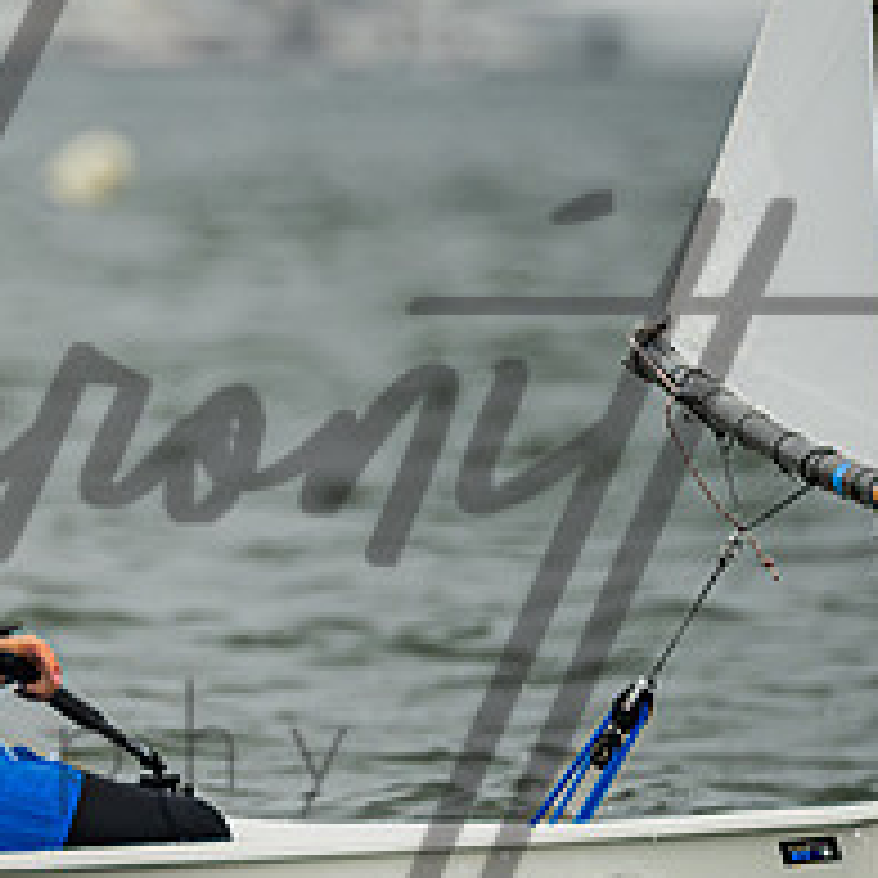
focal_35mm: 1392
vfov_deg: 1.3
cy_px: 530
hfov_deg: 1.3
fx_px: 39945
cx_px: -342
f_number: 5.6
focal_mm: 400
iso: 320
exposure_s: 1/1250
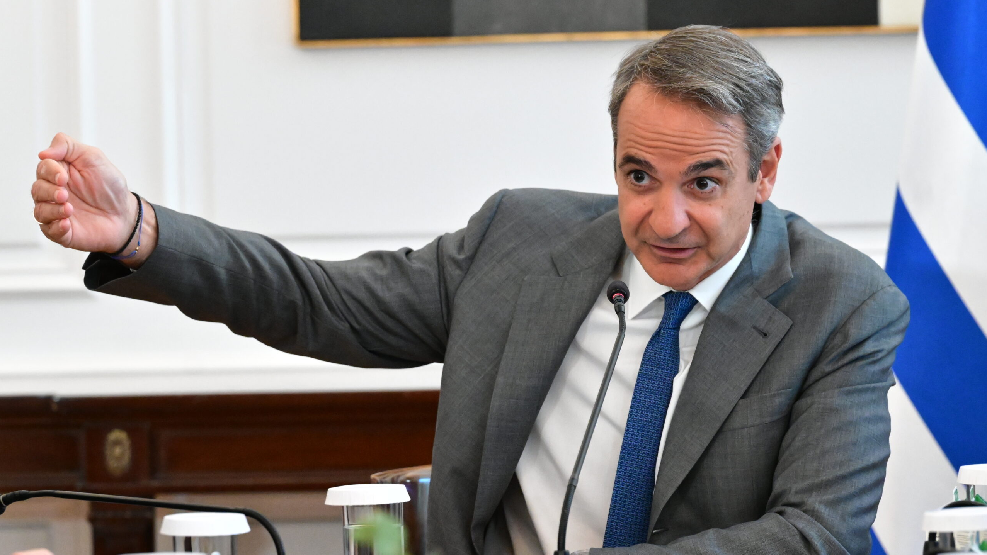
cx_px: 493
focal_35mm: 315
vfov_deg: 3.9
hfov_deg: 6.9
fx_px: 8244
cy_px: 288
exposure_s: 1/500
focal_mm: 200
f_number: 5
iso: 8000
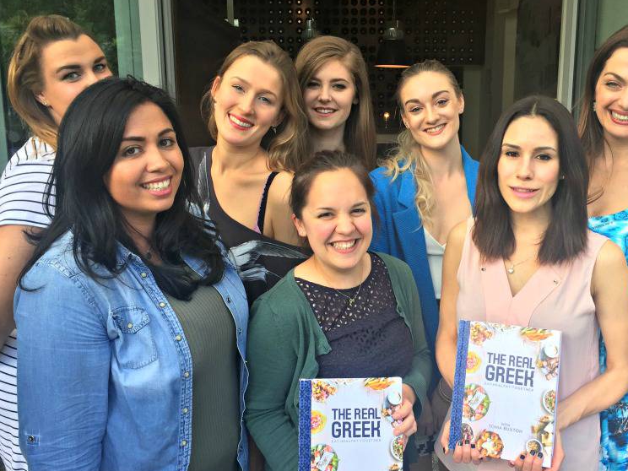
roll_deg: -0.4
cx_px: 368
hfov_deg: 47.7
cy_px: 239
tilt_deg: -9.2
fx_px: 708
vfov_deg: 36.8
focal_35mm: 39
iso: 32
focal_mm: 4.15
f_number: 2.2
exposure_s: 1/120
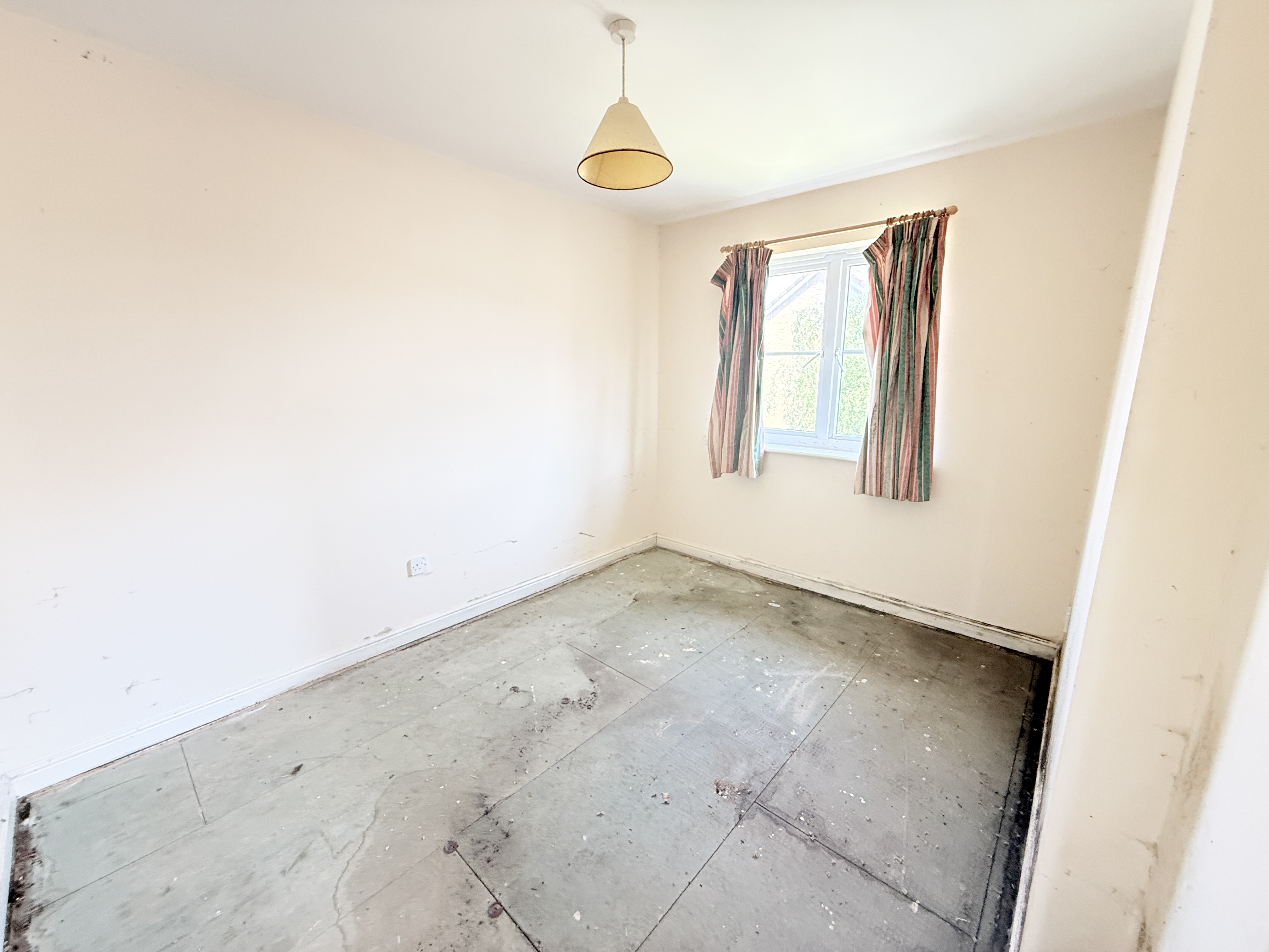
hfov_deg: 102.1
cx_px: 634
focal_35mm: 14
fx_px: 513
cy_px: 476
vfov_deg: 85.7
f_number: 2.2
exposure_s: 1/93
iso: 320
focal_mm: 2.22
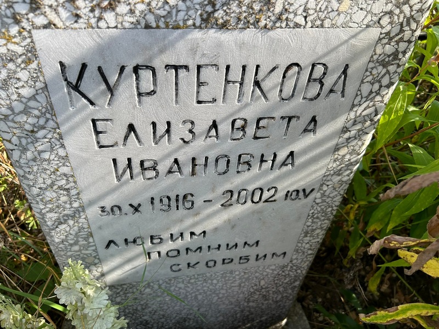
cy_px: 164
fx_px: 330
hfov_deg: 67.3
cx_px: 220
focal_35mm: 26
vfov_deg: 53.1
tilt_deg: -44.3
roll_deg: -1.8
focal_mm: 5.7
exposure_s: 1/753
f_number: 1.5
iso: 50
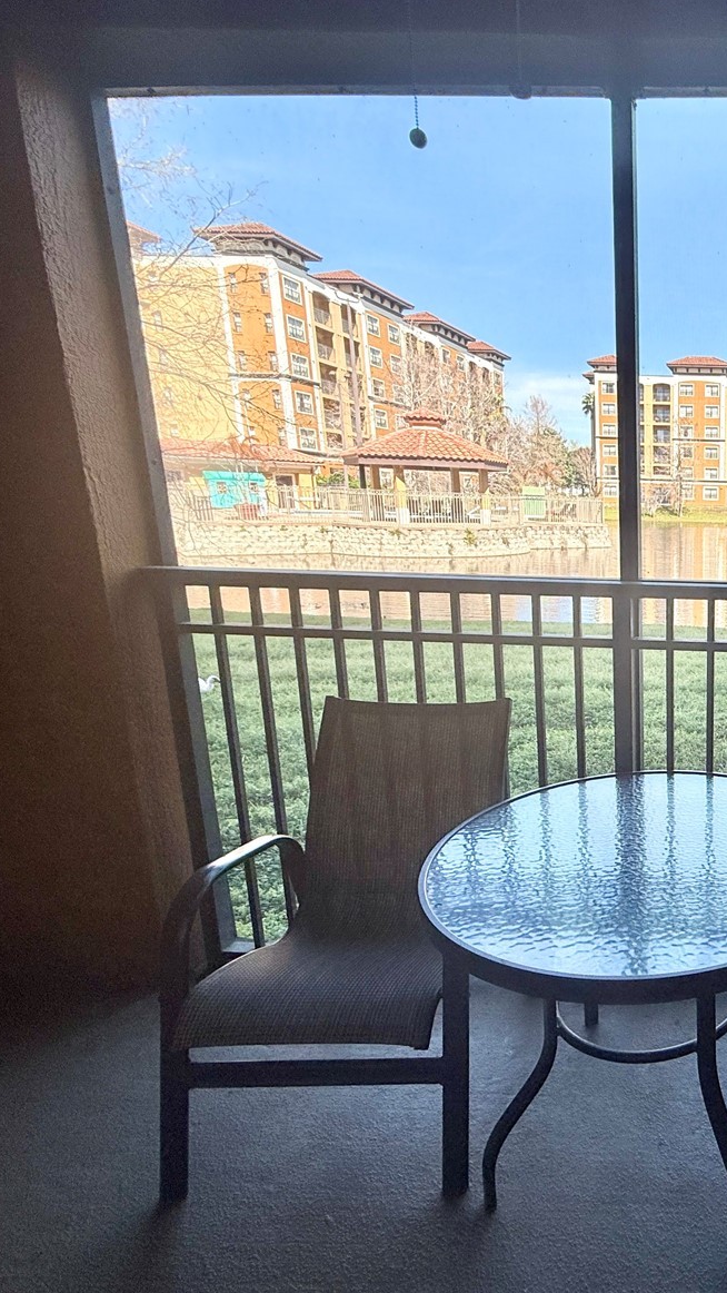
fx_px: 719
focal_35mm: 21
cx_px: 774
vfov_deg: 83.8
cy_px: 661
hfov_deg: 43.4
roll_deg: -1.3
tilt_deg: -12.8
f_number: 2.2
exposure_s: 1/486
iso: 50
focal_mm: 2.22
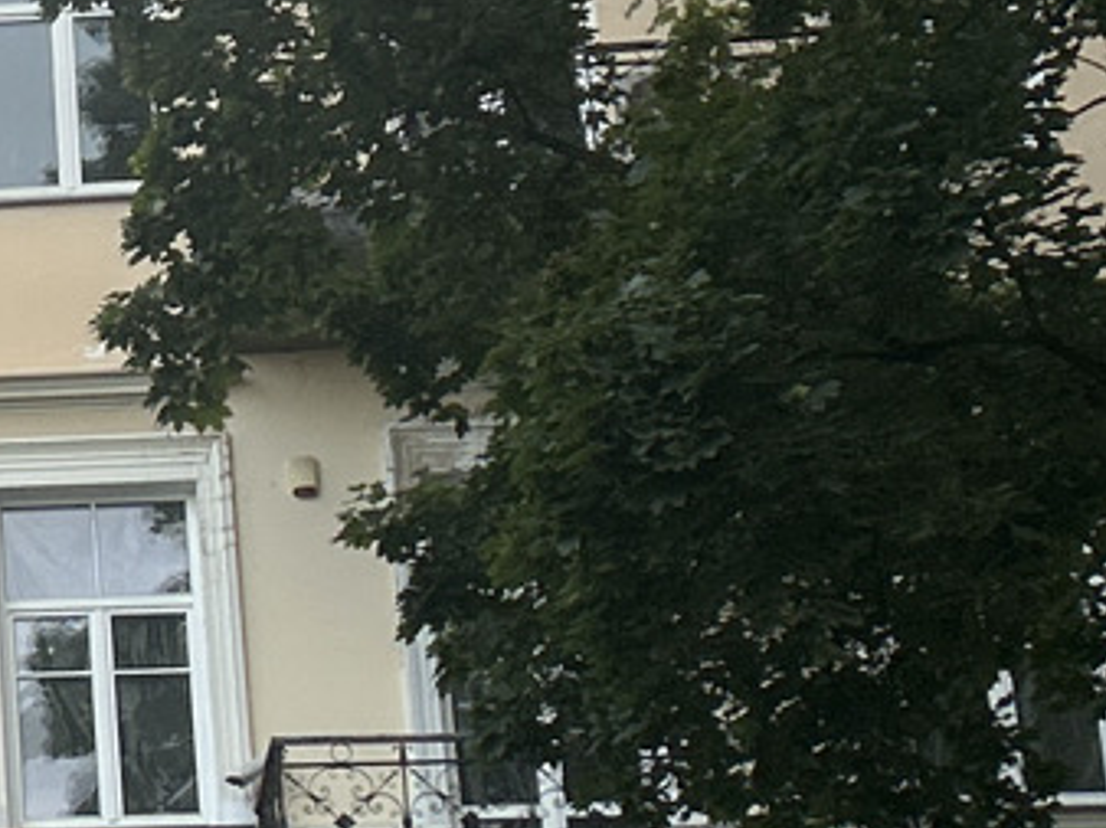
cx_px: -1001
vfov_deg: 9.6
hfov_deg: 11.7
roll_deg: -0.6
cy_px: 517
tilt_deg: +20.1
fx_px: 4917
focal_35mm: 154
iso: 50
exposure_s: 1/733
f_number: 1.5
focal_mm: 5.7
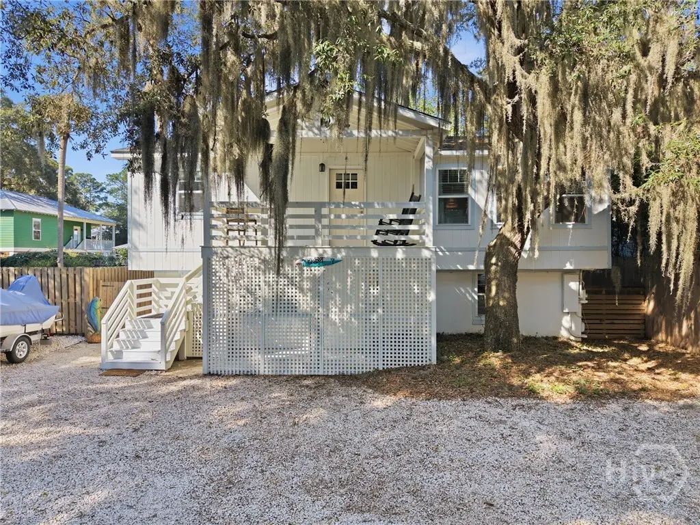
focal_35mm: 24
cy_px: 262
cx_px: 350
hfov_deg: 71.6
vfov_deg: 56.8
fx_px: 485
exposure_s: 1/400
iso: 100
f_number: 1.8
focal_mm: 8.7
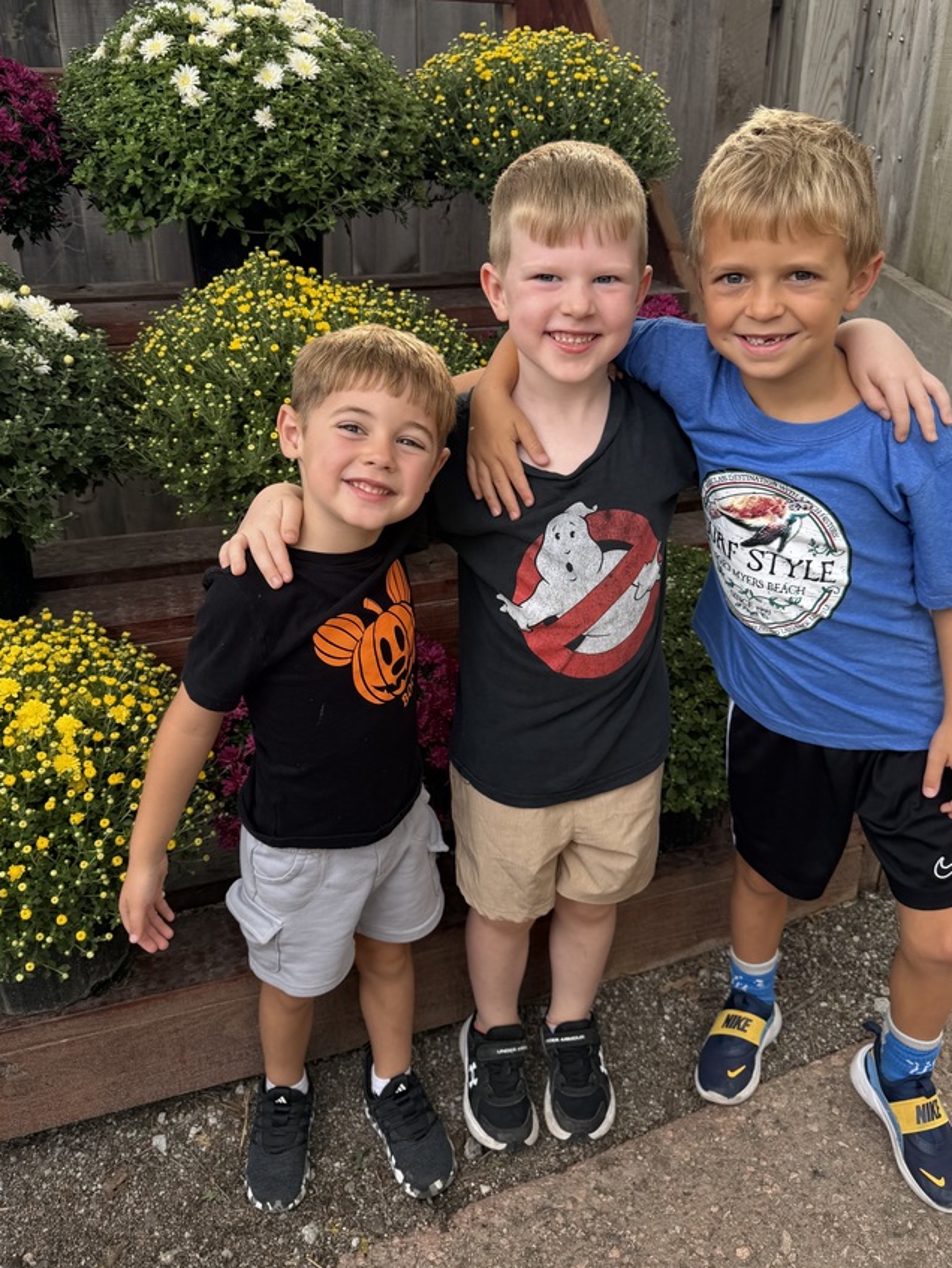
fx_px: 1063
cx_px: 483
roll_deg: +1.1
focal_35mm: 29
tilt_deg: -24.4
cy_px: 582
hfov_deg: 48.3
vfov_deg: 61.6
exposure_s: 1/421
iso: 80
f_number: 1.78
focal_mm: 6.76
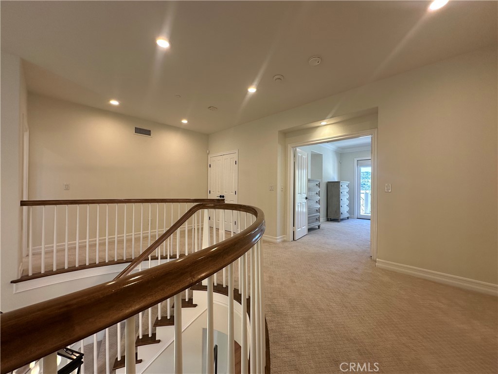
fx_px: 201
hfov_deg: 102.1
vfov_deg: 85.7
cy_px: 187
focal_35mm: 14
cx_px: 249
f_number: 2.2
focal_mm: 2.22
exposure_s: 1/120
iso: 125
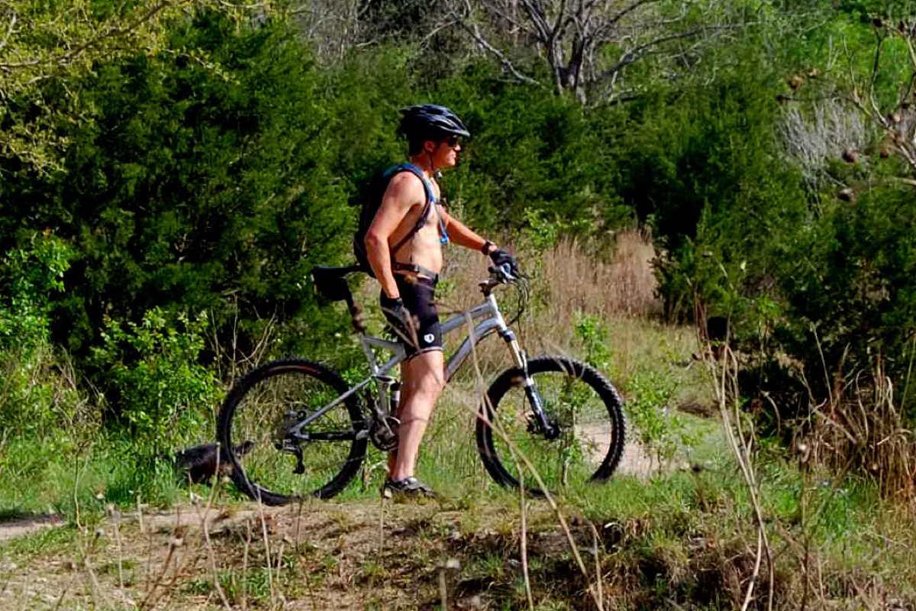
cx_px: 458
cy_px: 306
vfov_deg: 21.6
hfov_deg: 31.9
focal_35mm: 63
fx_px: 1603
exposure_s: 1/250
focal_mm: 42
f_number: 8
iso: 200
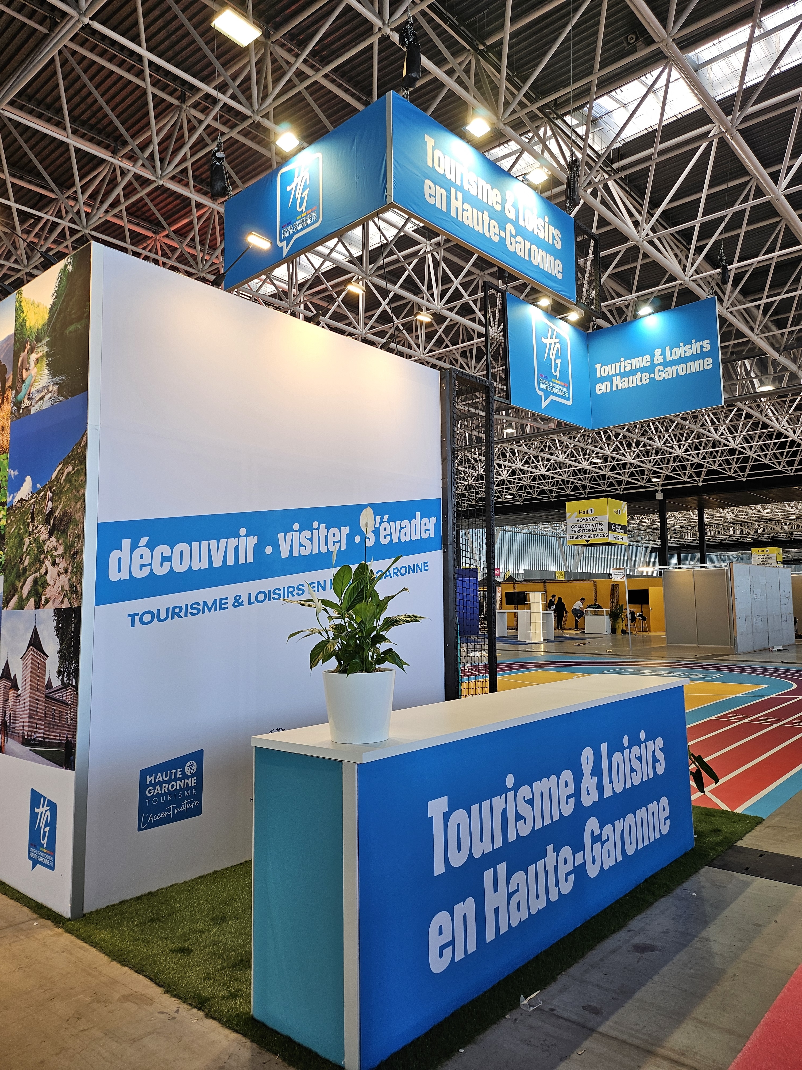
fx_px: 741
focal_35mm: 24
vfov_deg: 71.6
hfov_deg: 56.8
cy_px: 535
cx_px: 401
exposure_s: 1/100
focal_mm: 5
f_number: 1.8
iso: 64
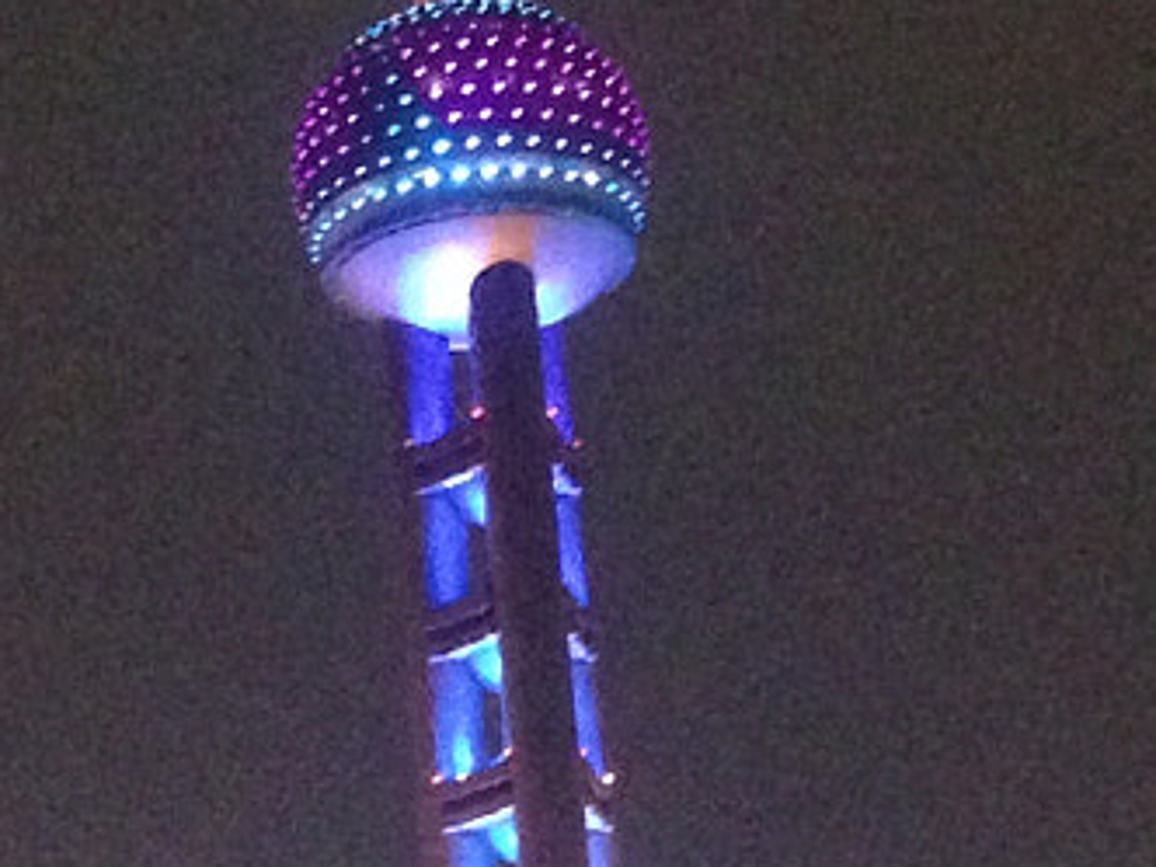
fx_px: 5310
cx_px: -289
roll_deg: +1.7
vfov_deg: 9.3
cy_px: 801
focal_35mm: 159
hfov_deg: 12.1
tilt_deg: +18.2
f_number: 2.4
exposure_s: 1/15
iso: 640
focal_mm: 4.12
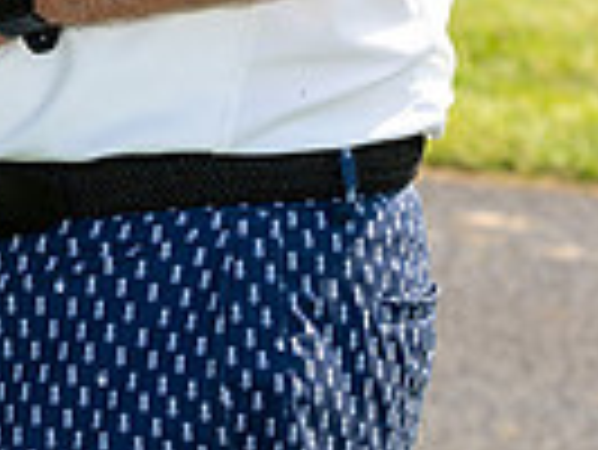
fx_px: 8957
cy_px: -528
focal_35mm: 518
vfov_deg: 2.9
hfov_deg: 3.8
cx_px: -323
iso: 100
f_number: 9
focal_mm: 98
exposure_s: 1/200
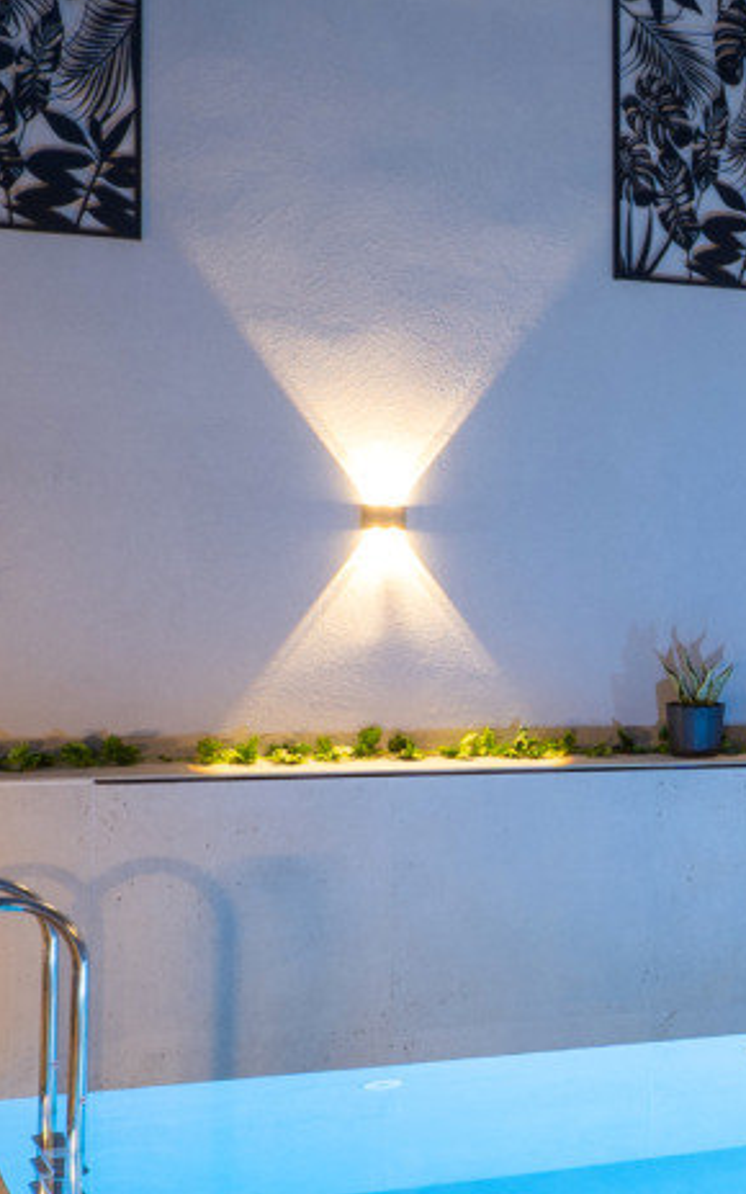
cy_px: 638
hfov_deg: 18.5
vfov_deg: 34.5
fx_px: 1919
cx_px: 1232
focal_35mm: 59
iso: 100
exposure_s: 2.5
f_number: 10
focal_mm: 14
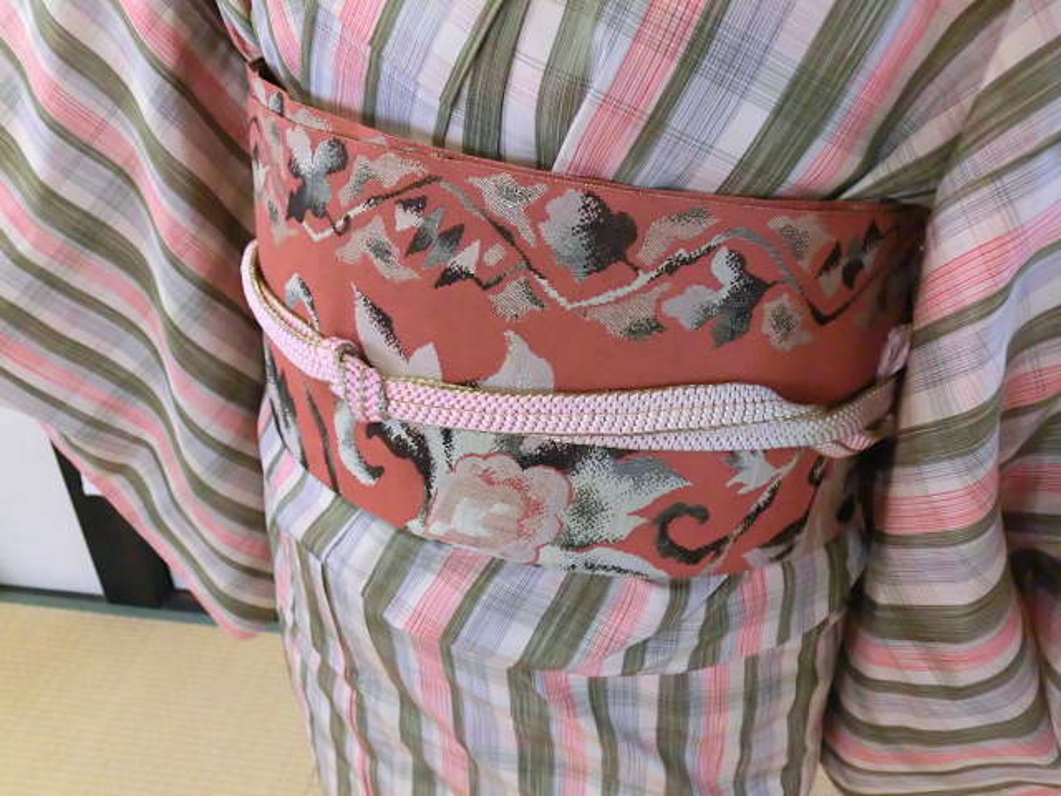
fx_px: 1011
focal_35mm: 33
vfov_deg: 42.9
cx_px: 530
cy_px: 398
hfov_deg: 55.4
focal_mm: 5.86
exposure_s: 1/60
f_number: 3.7
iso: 640
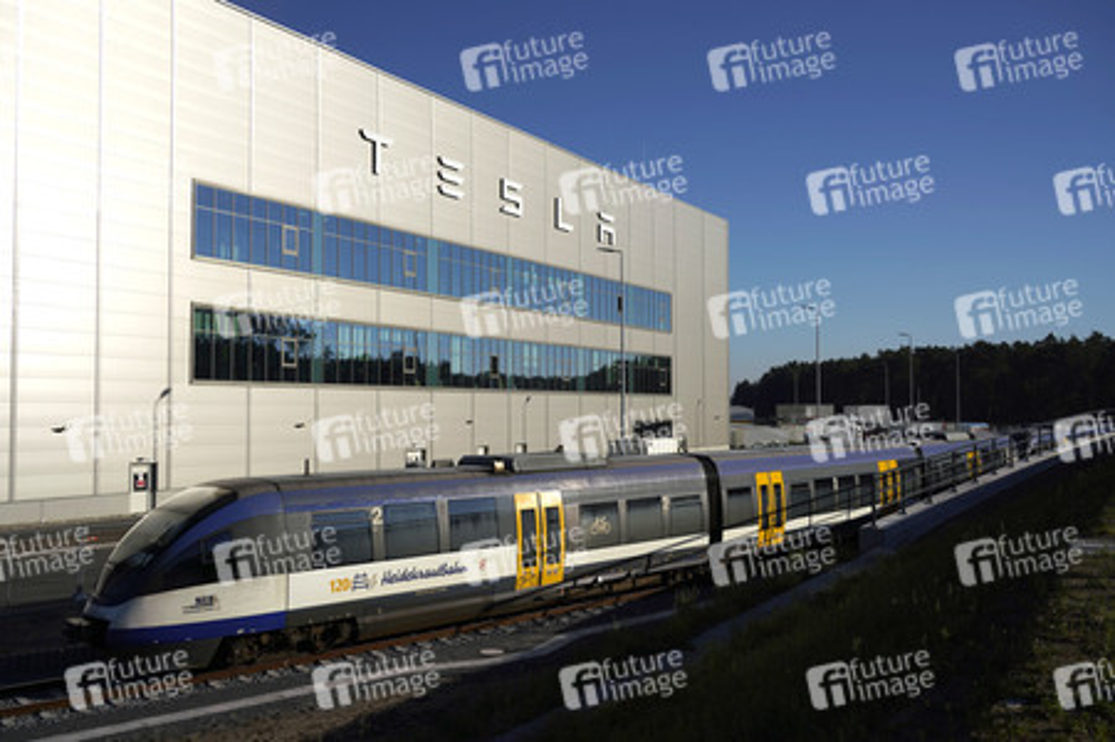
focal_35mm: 33
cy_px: 371
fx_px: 1021
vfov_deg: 39.9
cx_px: 558
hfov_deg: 57.3
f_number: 8
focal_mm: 33
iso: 100
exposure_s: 1/800
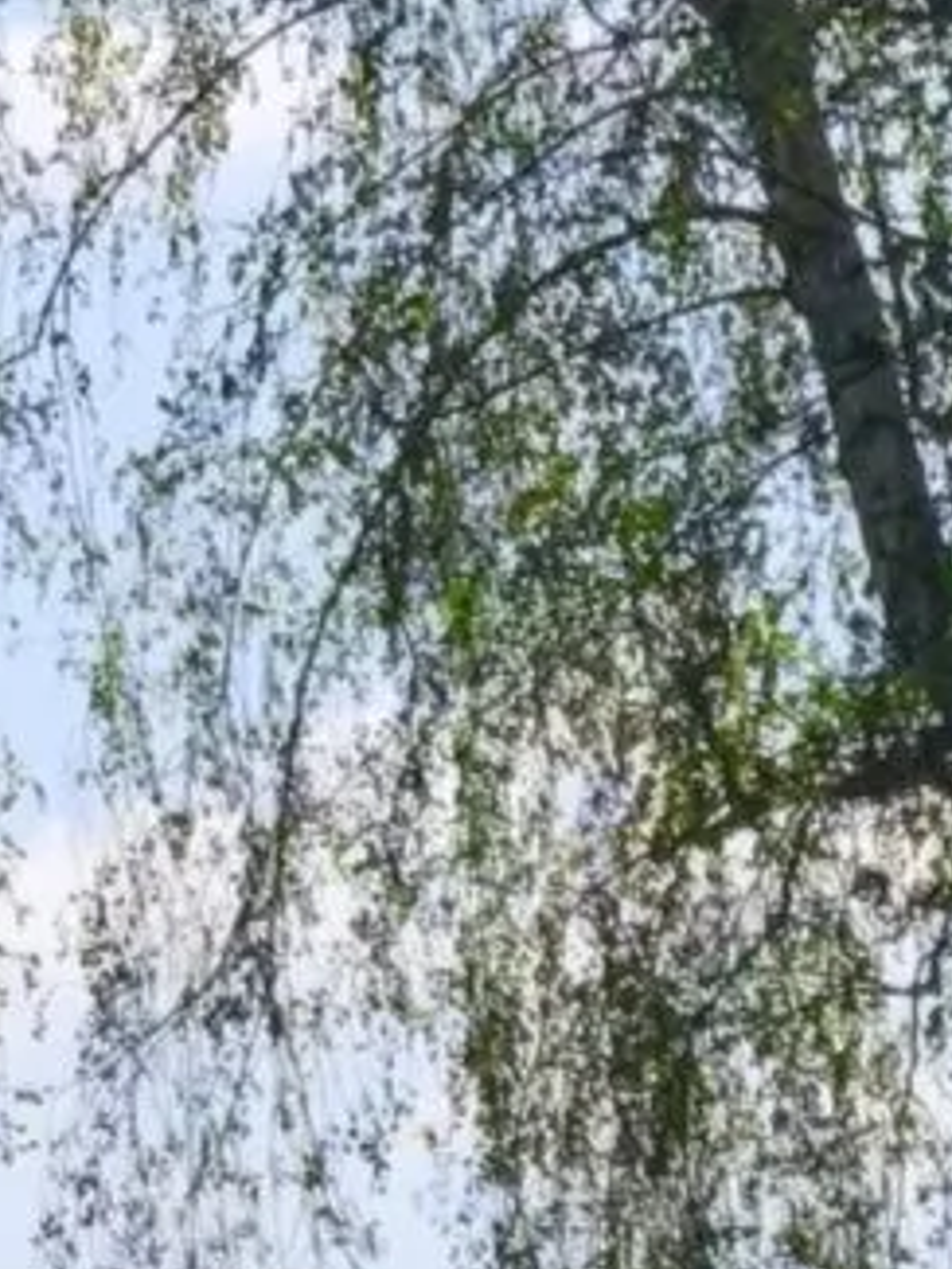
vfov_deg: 5.1
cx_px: 2460
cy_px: 4358
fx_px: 13265
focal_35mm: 362
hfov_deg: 4.0
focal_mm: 6.57
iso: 50
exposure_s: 1/4883
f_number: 1.6
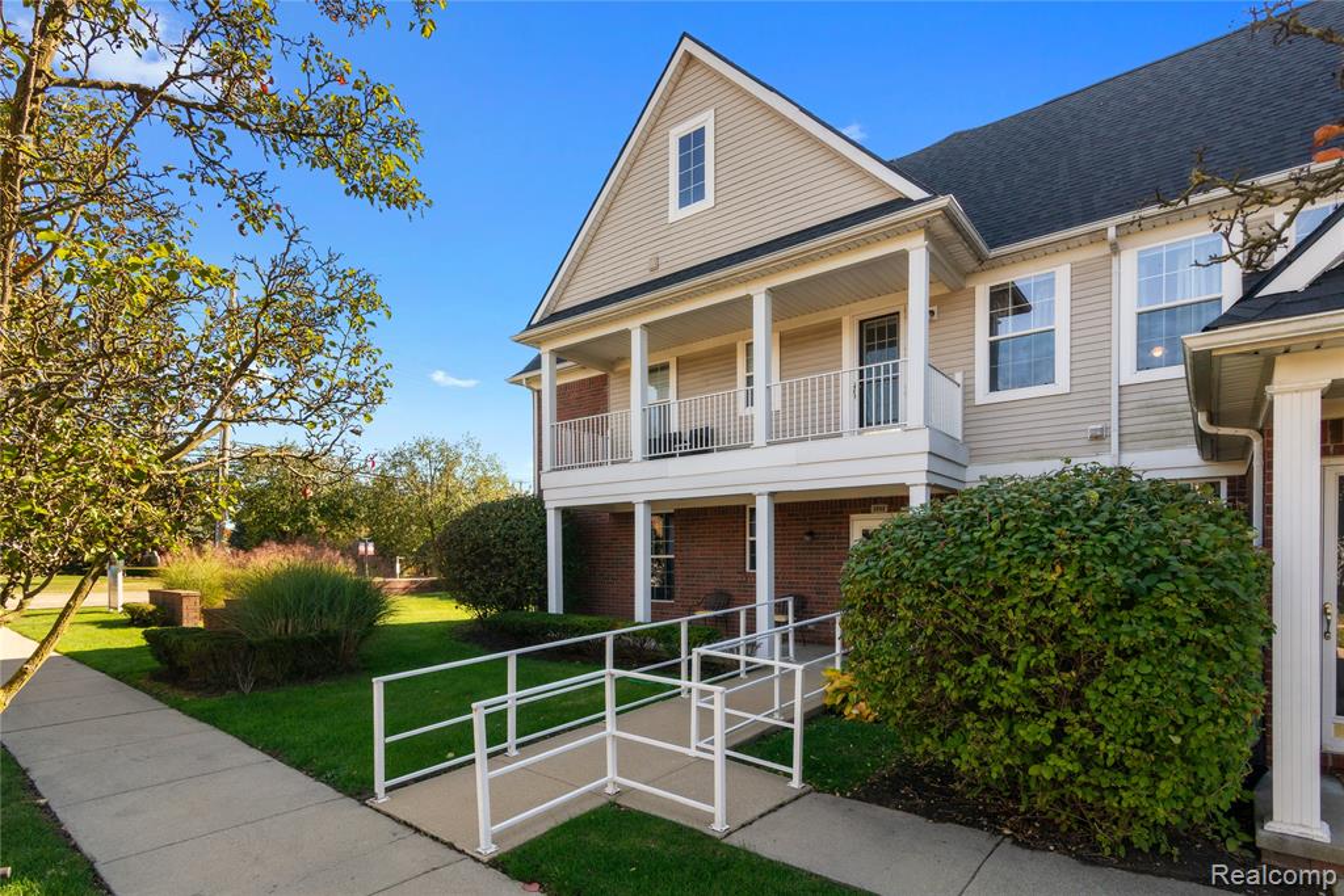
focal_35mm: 17
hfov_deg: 93.3
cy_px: 448
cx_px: 672
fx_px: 635
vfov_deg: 70.5
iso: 320
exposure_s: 1/500
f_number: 9
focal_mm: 17
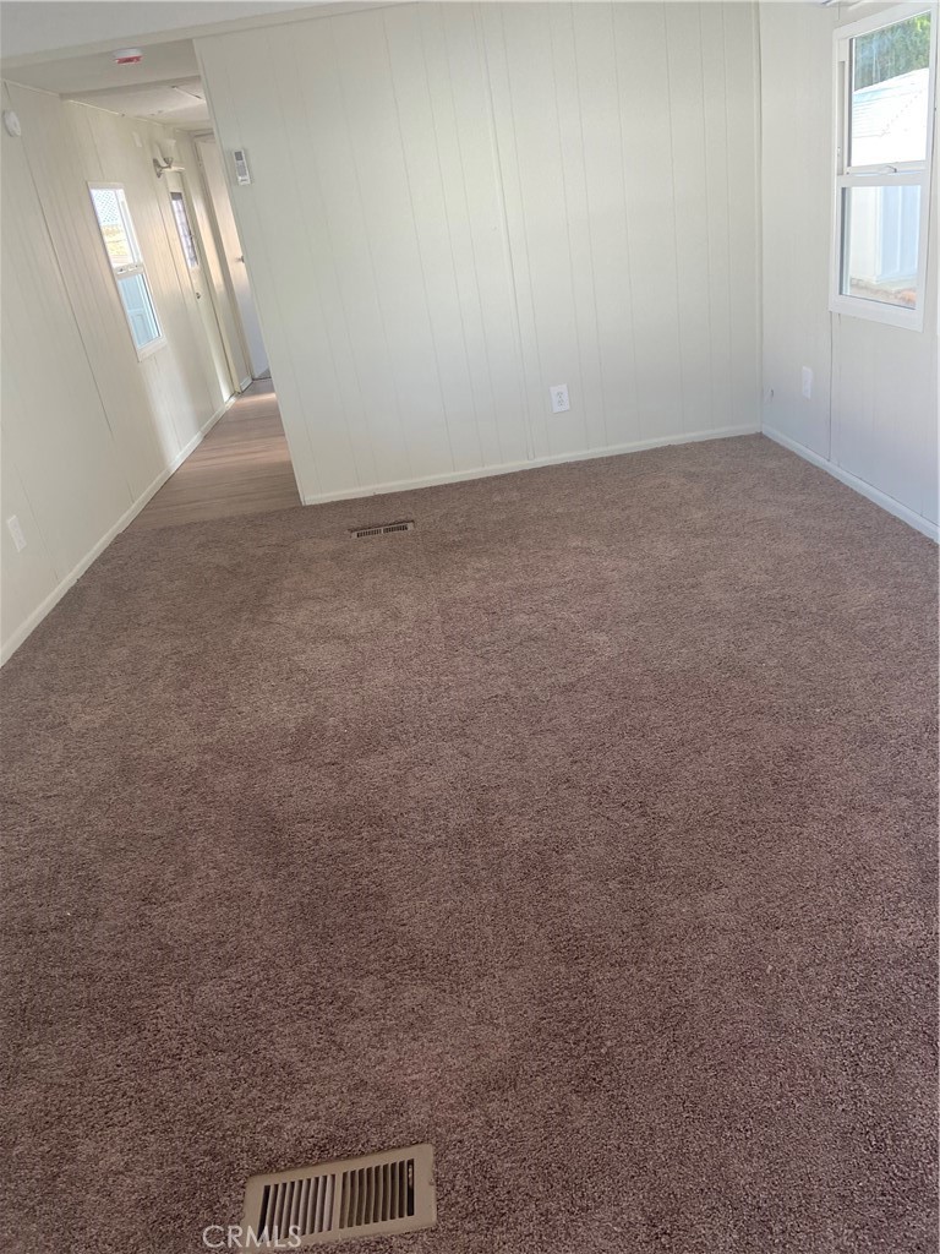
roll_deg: +8.5
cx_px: 470
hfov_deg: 53.1
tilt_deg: -22.9
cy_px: 627
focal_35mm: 26
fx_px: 941
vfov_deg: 67.3
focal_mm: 4.25
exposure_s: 1/110
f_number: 1.8
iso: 125
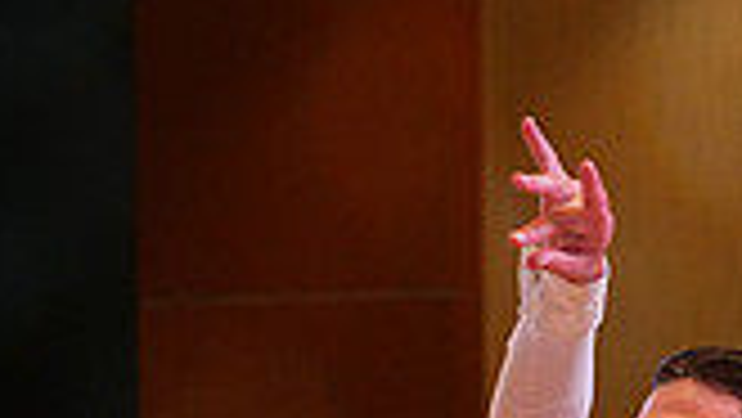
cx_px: 776
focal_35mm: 423
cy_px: 1182
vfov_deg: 2.8
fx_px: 8327
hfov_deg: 5.1
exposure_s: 1/320
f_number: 7.1
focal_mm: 115
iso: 5000
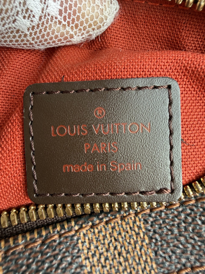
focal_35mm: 24
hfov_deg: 56.8
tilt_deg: -58.8
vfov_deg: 71.6
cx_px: 102
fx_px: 190
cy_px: 137
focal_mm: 2.22
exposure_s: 1/99
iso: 100
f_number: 2.2
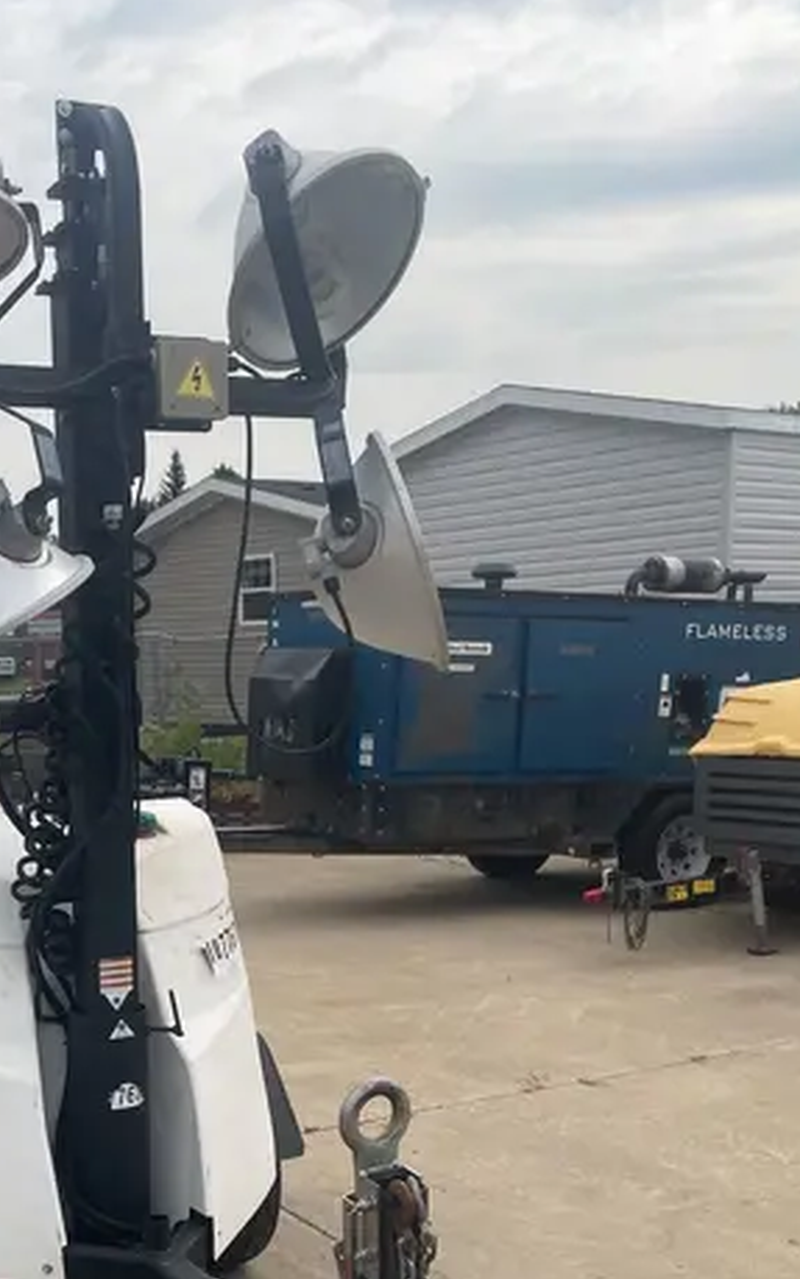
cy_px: 966
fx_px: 1534
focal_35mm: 44
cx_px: 153
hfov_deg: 28.6
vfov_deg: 43.7
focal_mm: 4.2
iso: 50
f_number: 1.6
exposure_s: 1/4651
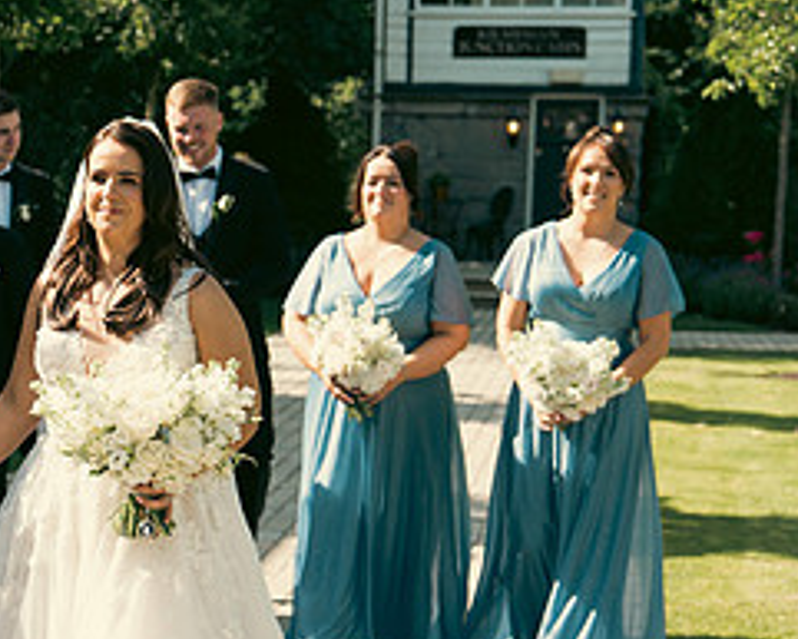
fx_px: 2292
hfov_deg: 19.4
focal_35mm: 97
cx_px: 99
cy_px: 396
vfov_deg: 15.9
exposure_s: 1/800
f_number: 3.5
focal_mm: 43
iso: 160
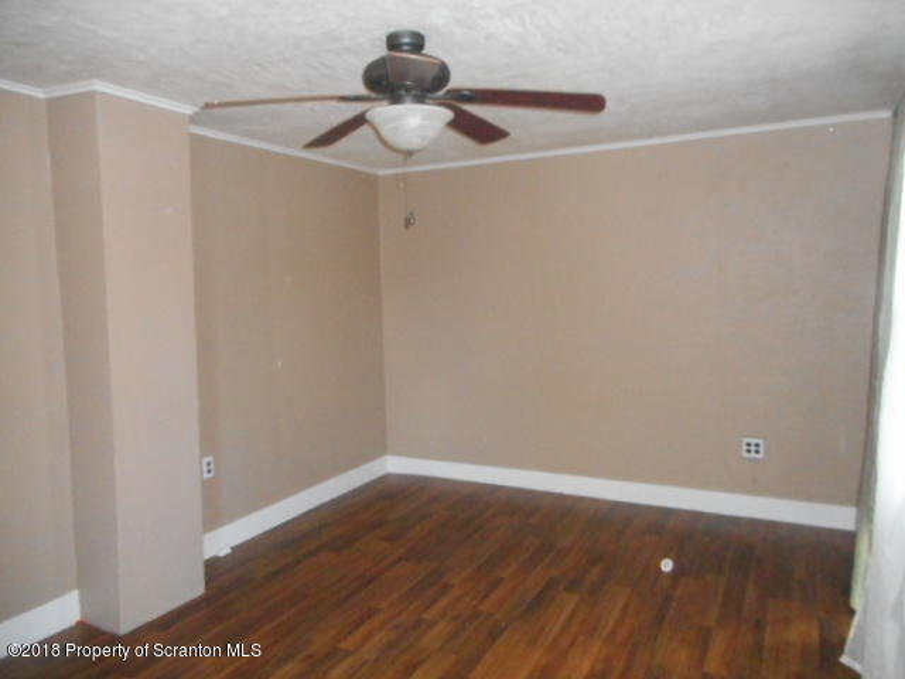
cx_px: 452
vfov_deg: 54.9
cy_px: 340
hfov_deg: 69.4
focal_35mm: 25
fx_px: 654
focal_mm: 4.5
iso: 900
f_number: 3.7
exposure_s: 1/25
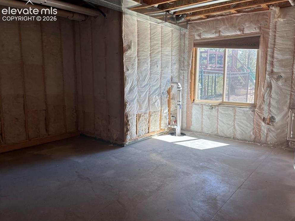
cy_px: 109
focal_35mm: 27
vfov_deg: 51.3
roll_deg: +1.1
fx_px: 230
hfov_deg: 65.3
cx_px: 152
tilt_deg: -5.4
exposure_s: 1/120
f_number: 1.6
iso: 32
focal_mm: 5.96
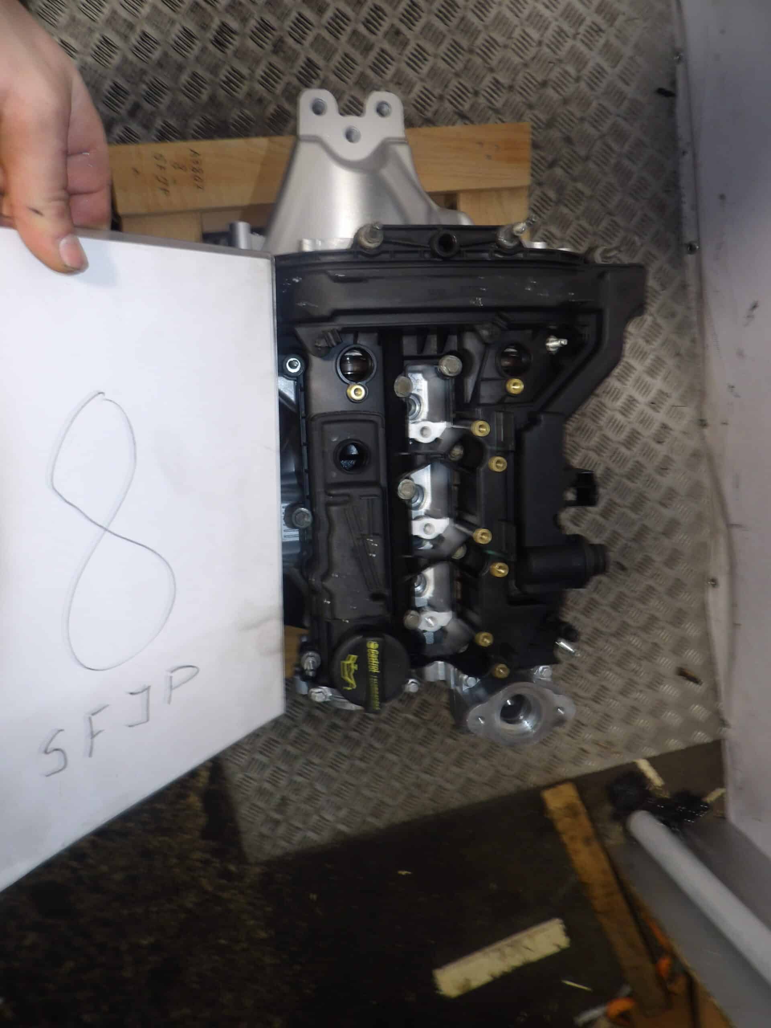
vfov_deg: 71.6
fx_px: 713
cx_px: 386
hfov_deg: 56.8
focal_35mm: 24
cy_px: 514
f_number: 3.2
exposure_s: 1/60
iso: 200
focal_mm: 4.3
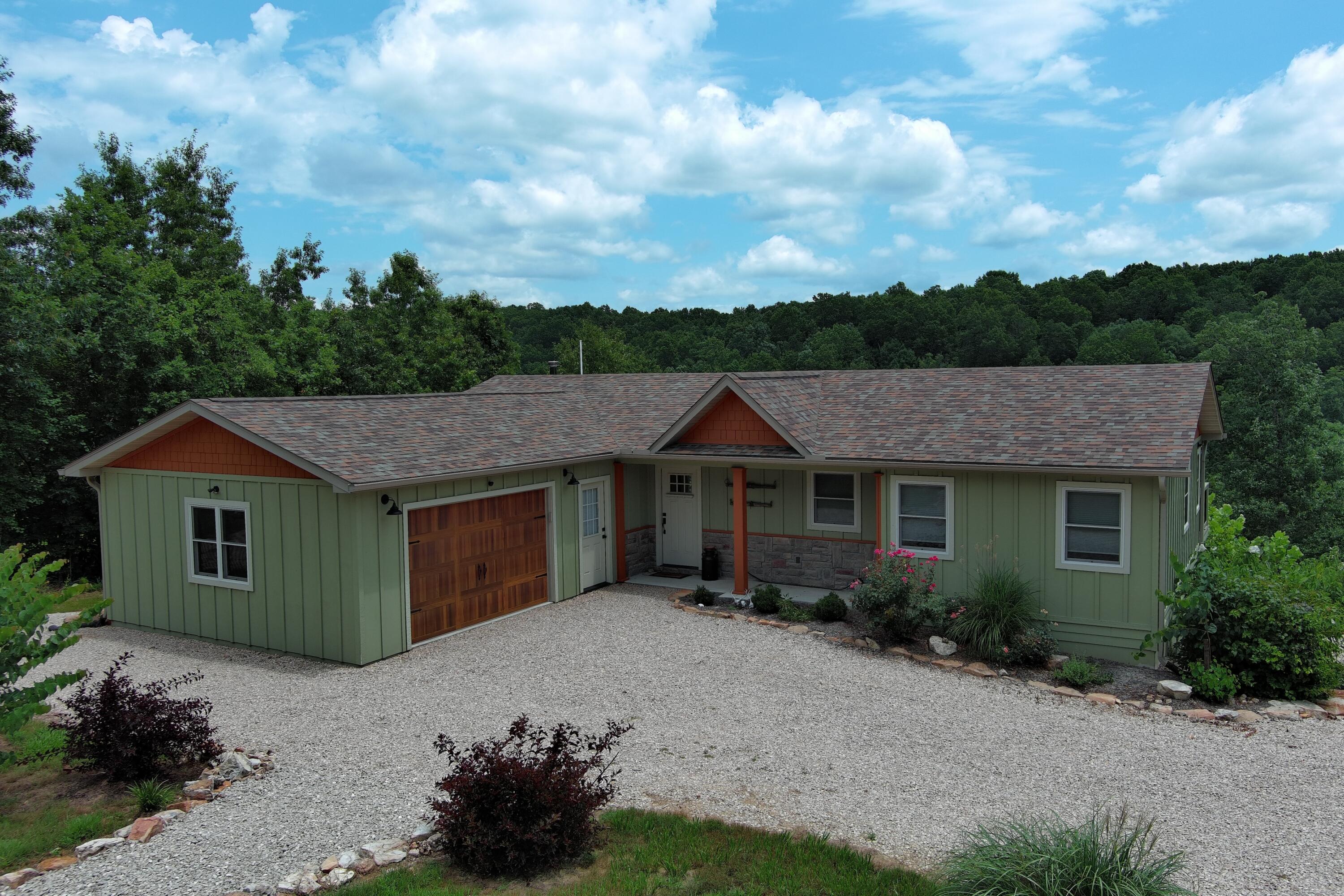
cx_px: 672
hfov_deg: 63.7
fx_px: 1083
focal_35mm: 29
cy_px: 448
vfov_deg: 45.0
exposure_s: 1/1873
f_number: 2.8
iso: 100
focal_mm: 10.57
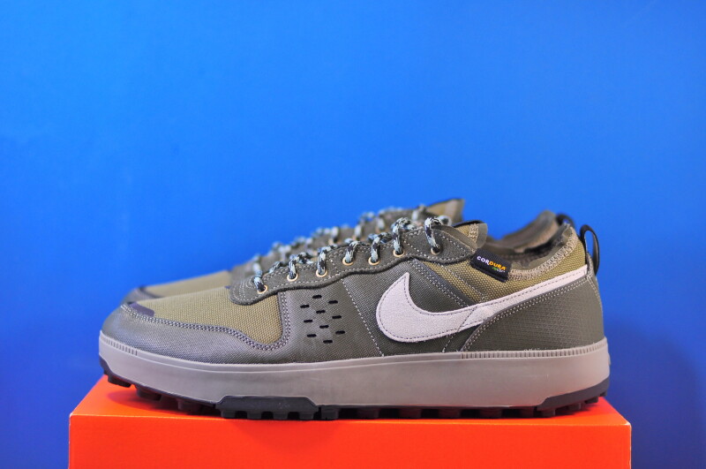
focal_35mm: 75
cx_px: 353
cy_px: 234
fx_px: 1469
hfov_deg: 27.0
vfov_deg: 18.1
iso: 250
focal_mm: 50
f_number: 2
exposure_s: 1/320
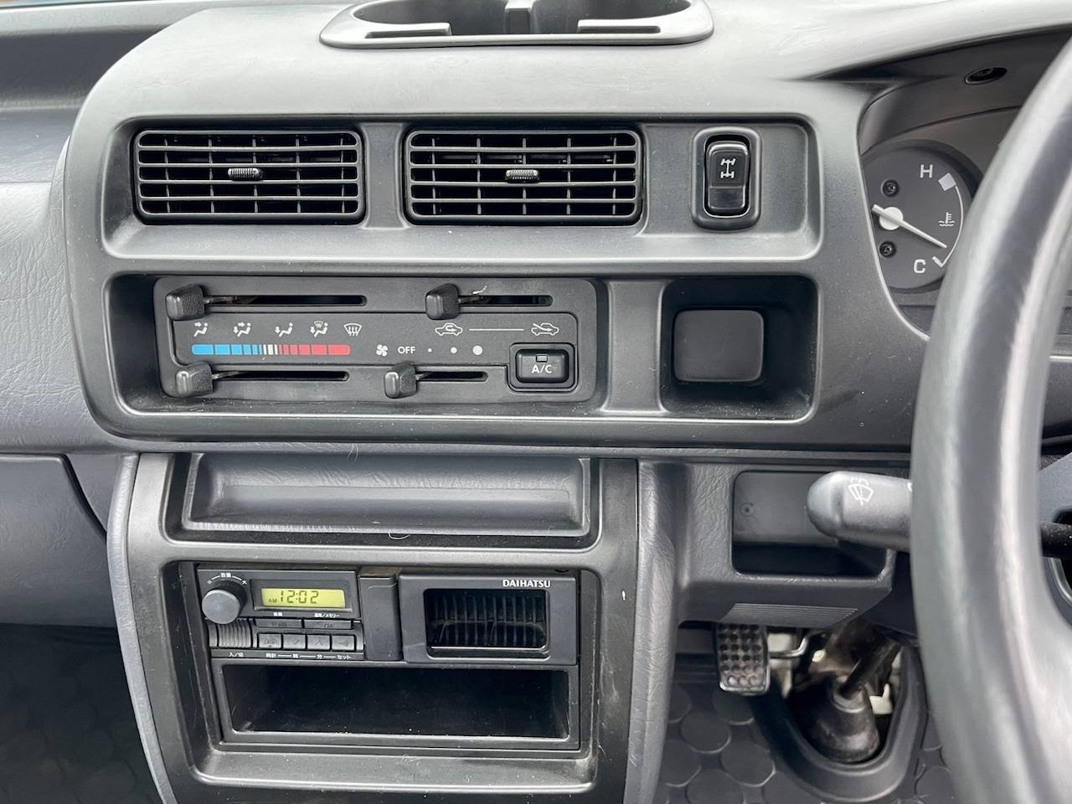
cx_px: 536
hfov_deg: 69.4
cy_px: 402
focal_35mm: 25
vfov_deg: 54.9
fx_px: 774
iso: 200
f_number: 1.6
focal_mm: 5.1
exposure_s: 1/60
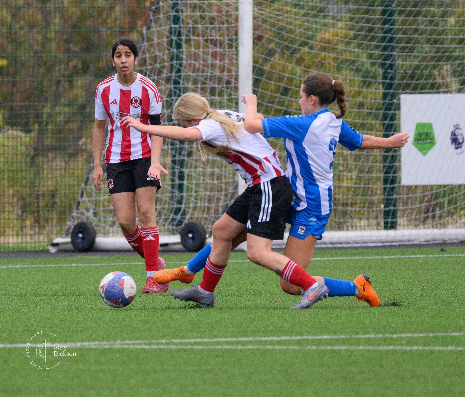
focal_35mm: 882
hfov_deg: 2.1
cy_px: 193
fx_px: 12466
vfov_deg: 1.8
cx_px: 214
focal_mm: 400
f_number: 5.6
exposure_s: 1/1000
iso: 1800
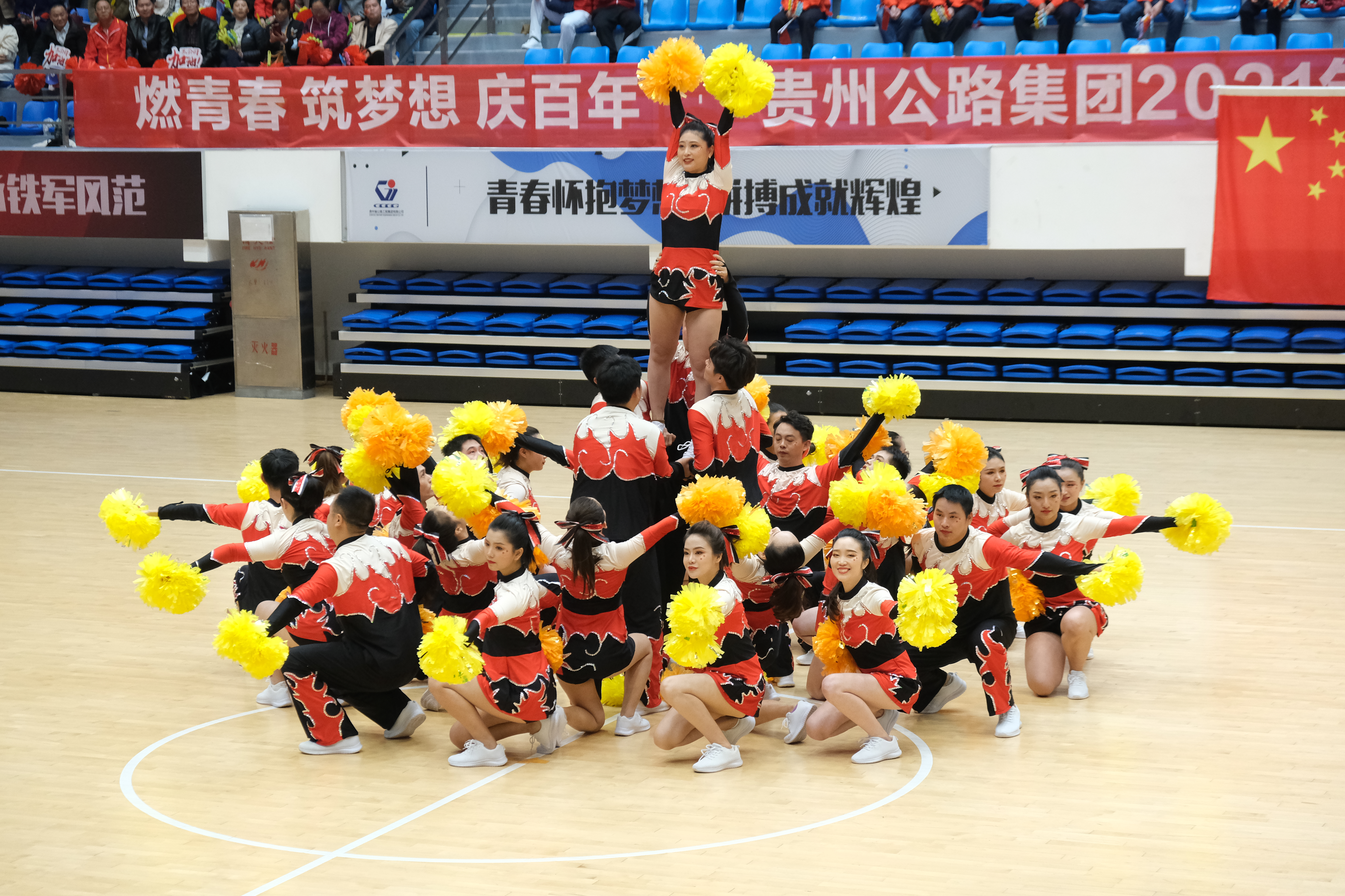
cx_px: 672
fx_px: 3101
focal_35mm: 83
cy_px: 448
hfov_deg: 24.5
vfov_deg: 16.5
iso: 2500
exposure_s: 1/320
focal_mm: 55
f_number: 4
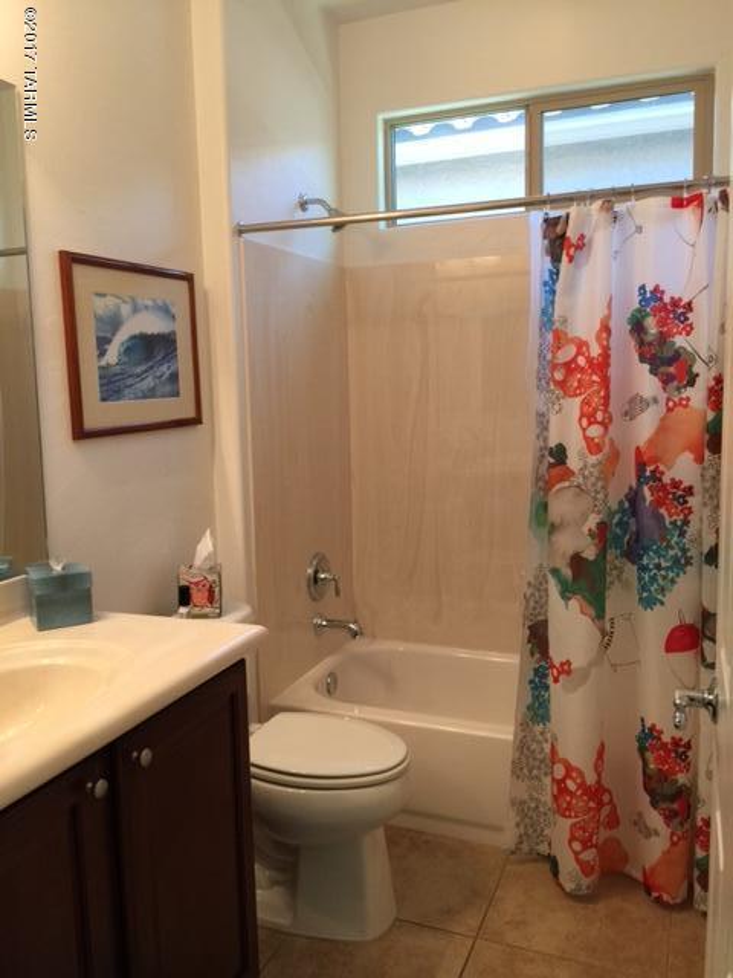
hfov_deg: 48.2
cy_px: 489
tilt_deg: -7.3
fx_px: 819
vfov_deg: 61.7
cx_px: 366
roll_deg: +0.6
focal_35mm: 29
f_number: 2.2
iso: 50
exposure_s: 1/33
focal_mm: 4.15
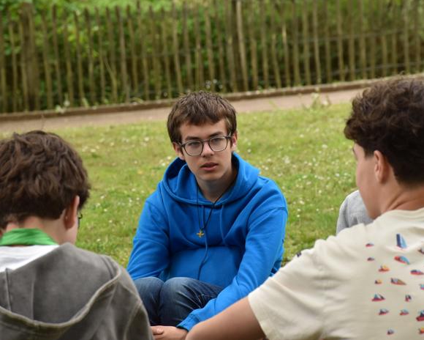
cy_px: 170
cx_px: 209
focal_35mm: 221
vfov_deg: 7.0
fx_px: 2773
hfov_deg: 8.7
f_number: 6.3
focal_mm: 130
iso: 400
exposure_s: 1/160
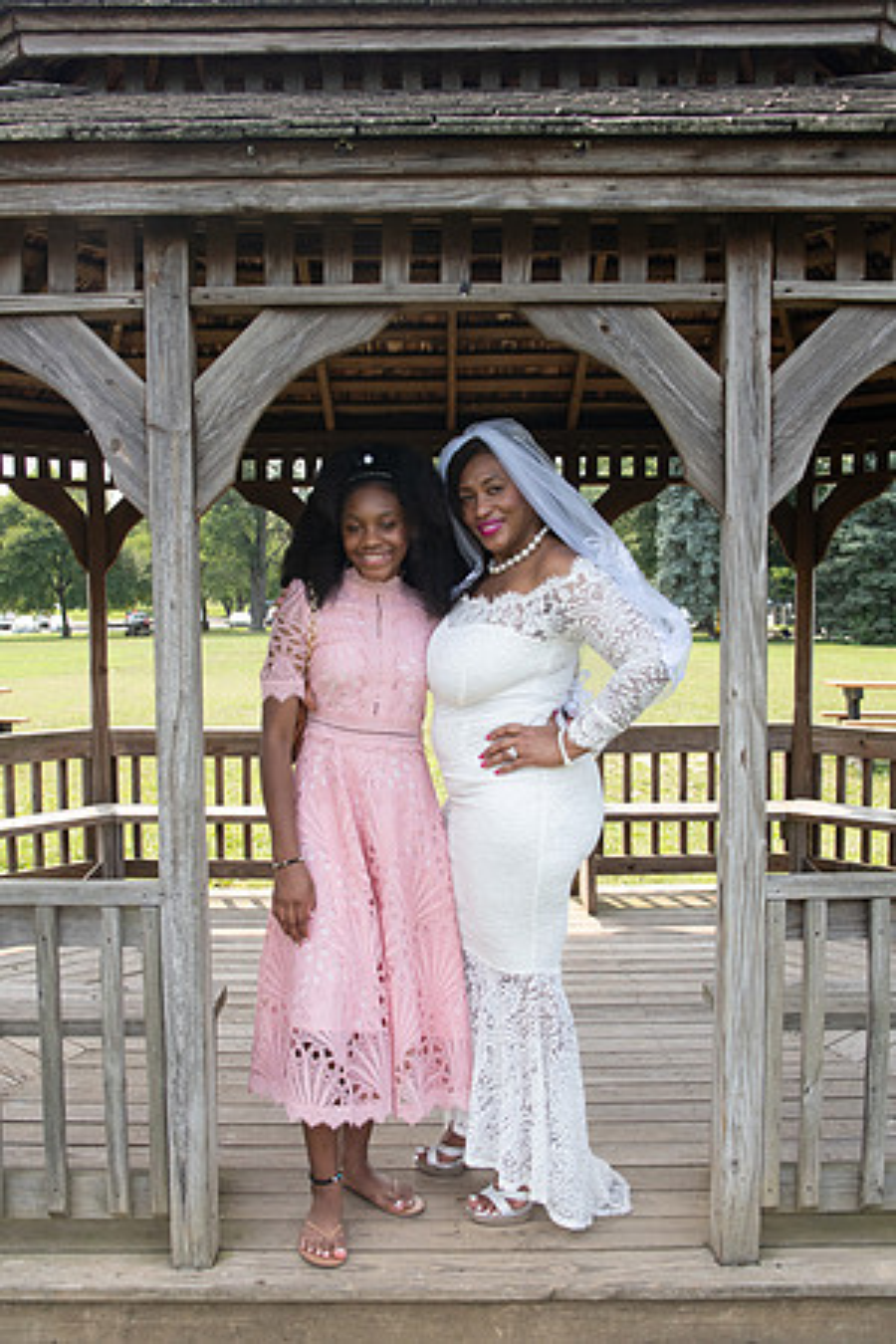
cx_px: 448
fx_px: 1269
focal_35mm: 34
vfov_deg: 55.8
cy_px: 672
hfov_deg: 38.9
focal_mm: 33
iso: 800
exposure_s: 1/1600
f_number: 6.3
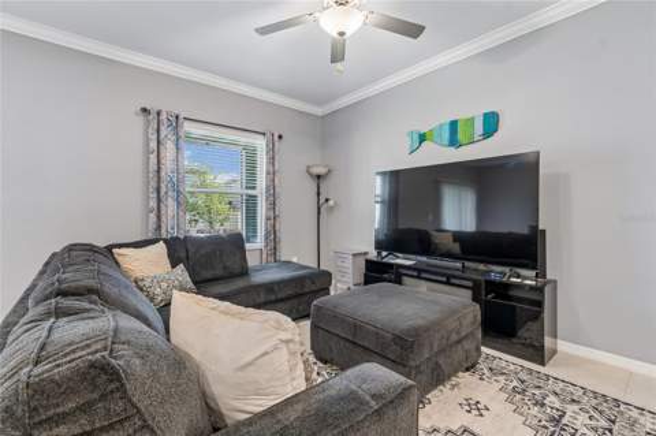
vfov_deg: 77.2
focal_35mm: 15
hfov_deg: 100.4
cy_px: 218
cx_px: 328
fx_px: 273
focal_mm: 10
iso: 100
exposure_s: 1/2
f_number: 7.1
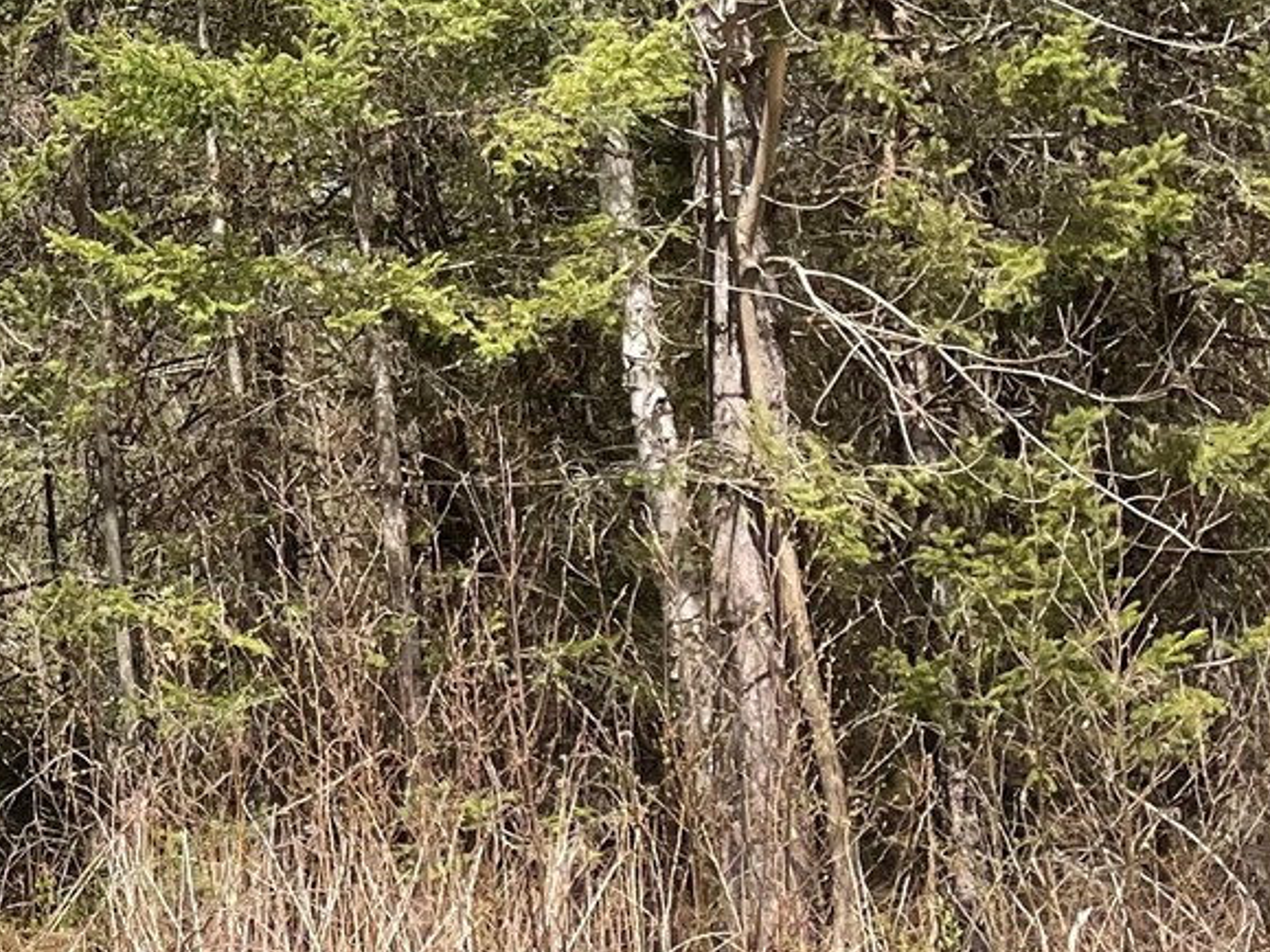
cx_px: -504
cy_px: 79
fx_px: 3375
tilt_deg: +12.9
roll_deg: +2.2
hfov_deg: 19.2
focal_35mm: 92
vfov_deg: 15.8
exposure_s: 1/2053
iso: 32
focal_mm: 4.2
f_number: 1.6
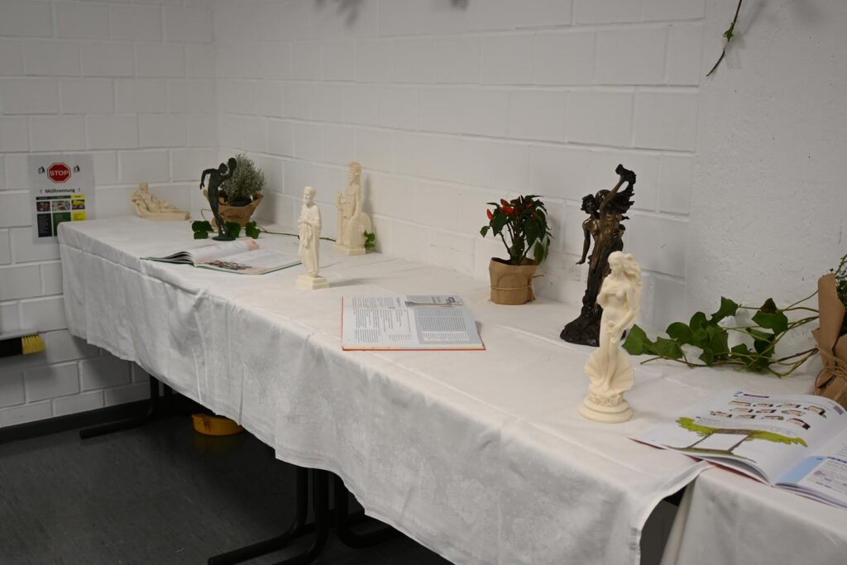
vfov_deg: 35.5
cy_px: 282
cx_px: 424
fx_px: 882
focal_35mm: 38
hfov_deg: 51.3
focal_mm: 25
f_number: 4.2
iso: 180
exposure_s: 1/40
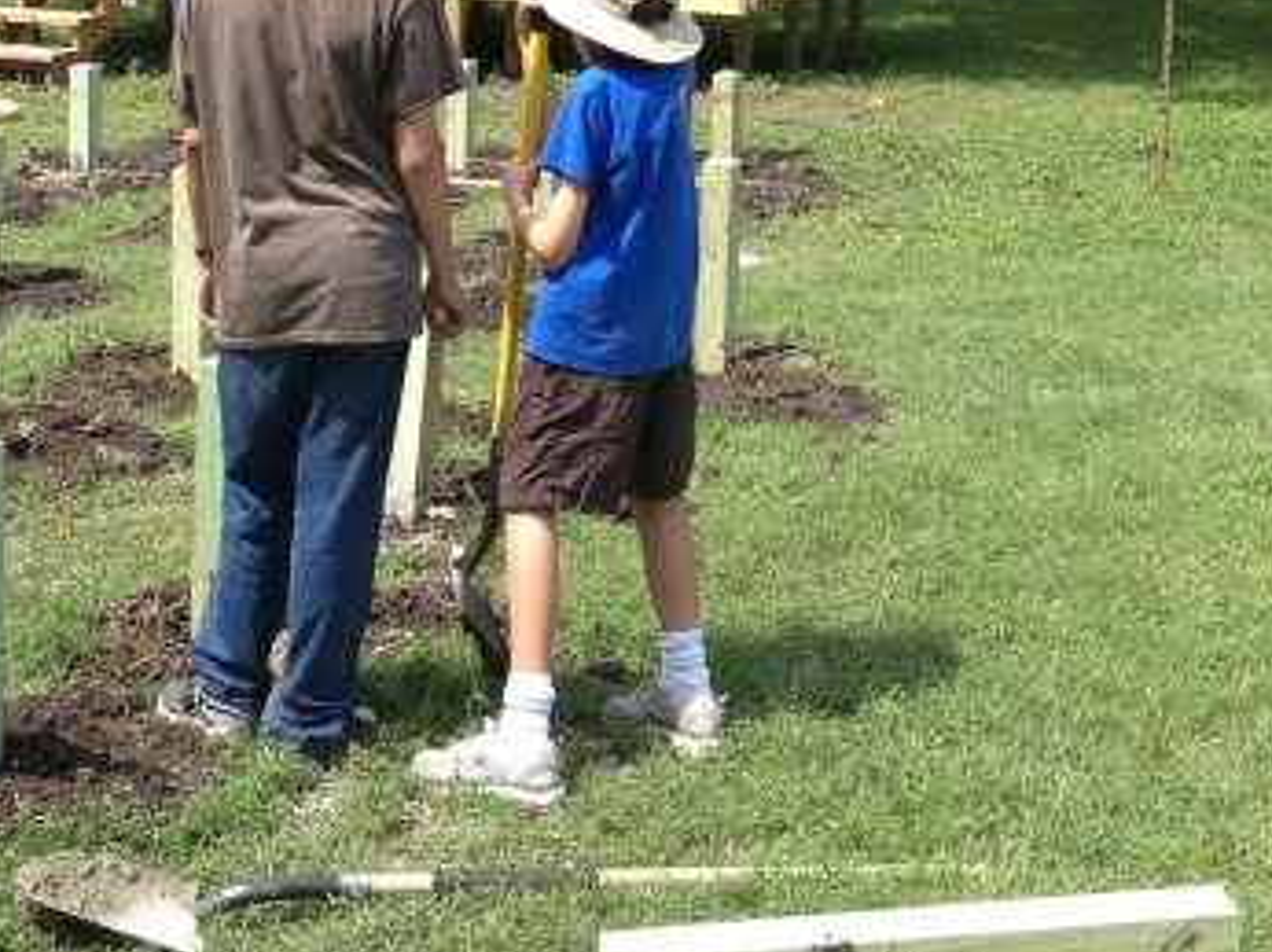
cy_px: -62
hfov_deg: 24.1
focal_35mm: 81
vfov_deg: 17.6
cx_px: 783
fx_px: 2974
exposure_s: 1/546
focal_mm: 4.28
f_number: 2.4
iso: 50
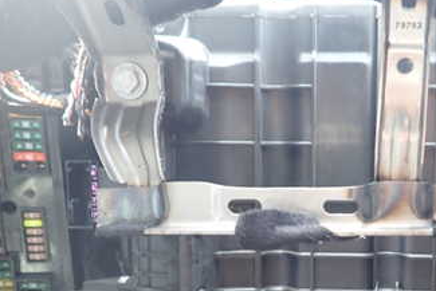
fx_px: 582
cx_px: 337
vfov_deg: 27.6
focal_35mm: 48
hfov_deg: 39.8
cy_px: 229
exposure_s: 1/60
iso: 200
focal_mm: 4.5
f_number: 2
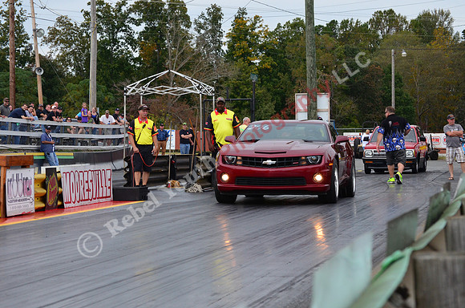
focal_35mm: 128
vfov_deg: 10.7
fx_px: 1643
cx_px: 232
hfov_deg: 16.1
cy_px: 154
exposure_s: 1/1000
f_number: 8
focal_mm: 85
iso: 1000
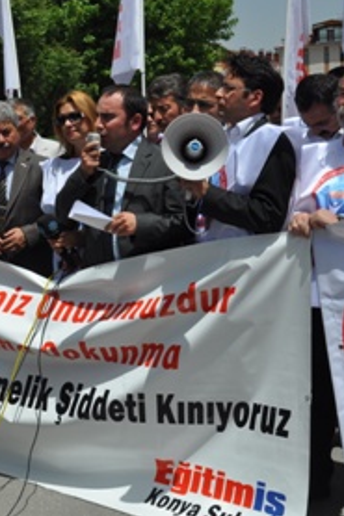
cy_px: 241
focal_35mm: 58
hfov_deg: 23.2
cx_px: 108
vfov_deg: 34.5
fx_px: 832
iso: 200
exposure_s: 1/500
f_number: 11
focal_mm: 24
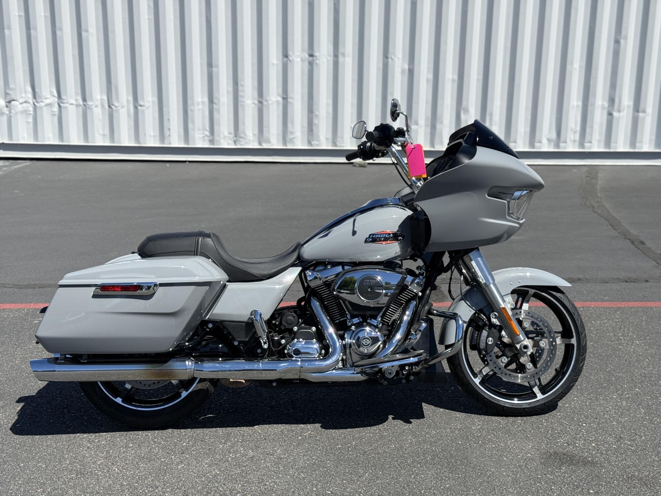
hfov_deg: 39.7
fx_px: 917
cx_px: 330
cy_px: 248
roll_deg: -0.9
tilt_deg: -11.2
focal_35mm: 48
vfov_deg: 30.3
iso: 64
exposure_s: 1/6536
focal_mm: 6.76
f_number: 1.78
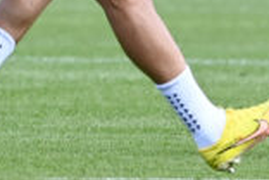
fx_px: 14390
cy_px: -204
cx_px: 128
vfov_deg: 0.7
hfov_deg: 1.1
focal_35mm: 1926
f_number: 4
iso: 640
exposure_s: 1/1600
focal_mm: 400
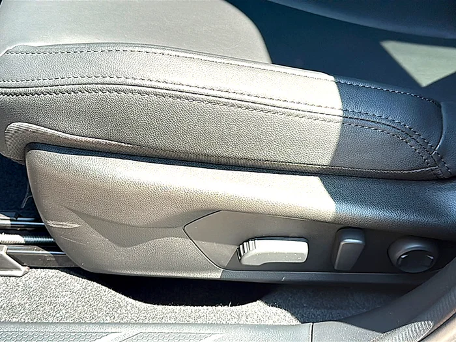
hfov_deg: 45.8
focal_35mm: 41
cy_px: 171
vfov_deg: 35.1
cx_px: 228
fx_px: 540
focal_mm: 6.86
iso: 80
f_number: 1.78
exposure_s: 1/504
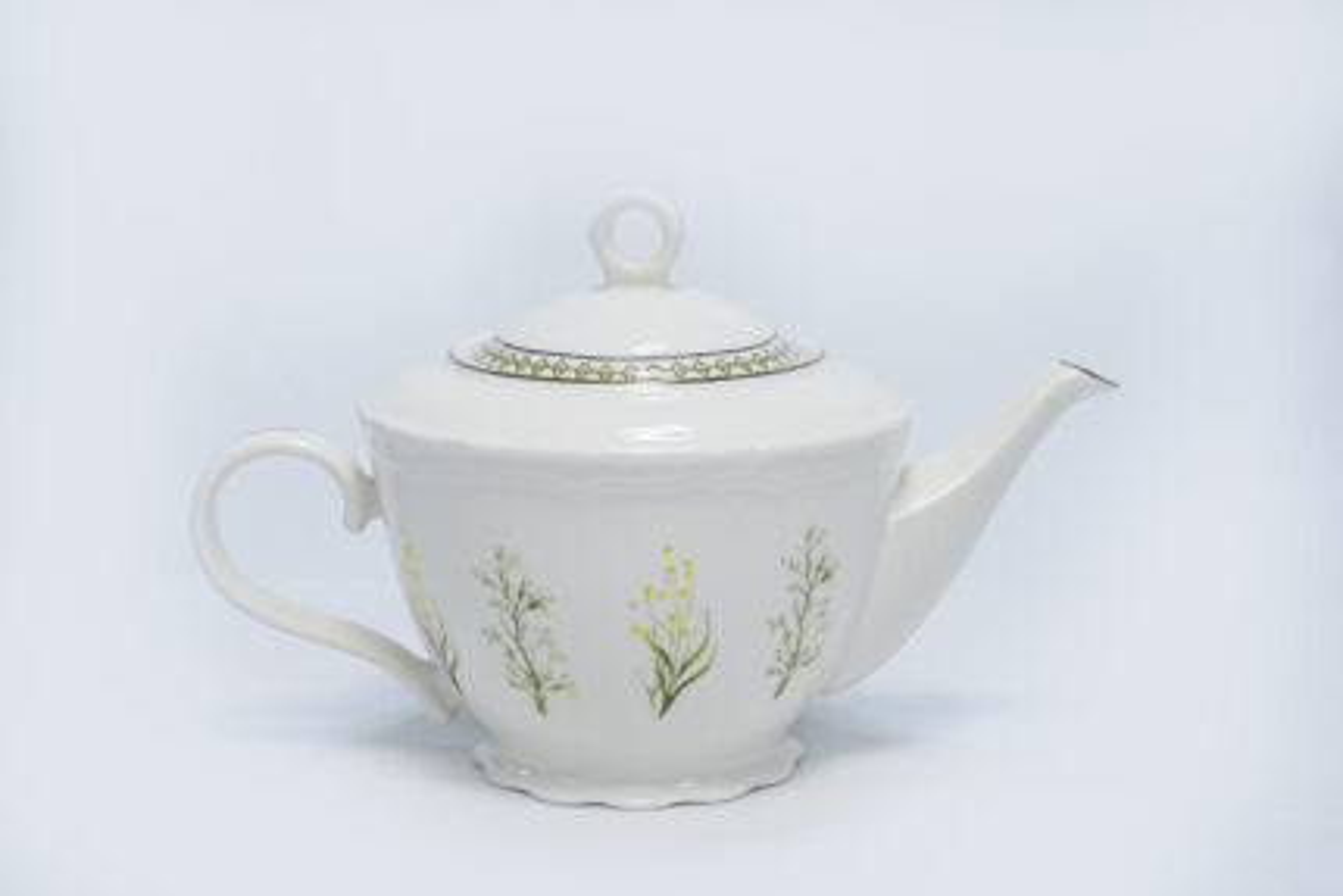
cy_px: 448
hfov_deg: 28.8
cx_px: 672
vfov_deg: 19.5
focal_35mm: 70
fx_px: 2612
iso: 6400
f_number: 14
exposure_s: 1/160
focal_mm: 70
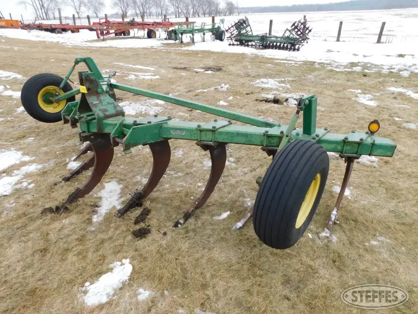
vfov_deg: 58.9
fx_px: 278
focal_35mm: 23
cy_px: 157
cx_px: 209
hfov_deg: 73.9
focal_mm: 4
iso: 125
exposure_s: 1/400
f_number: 3
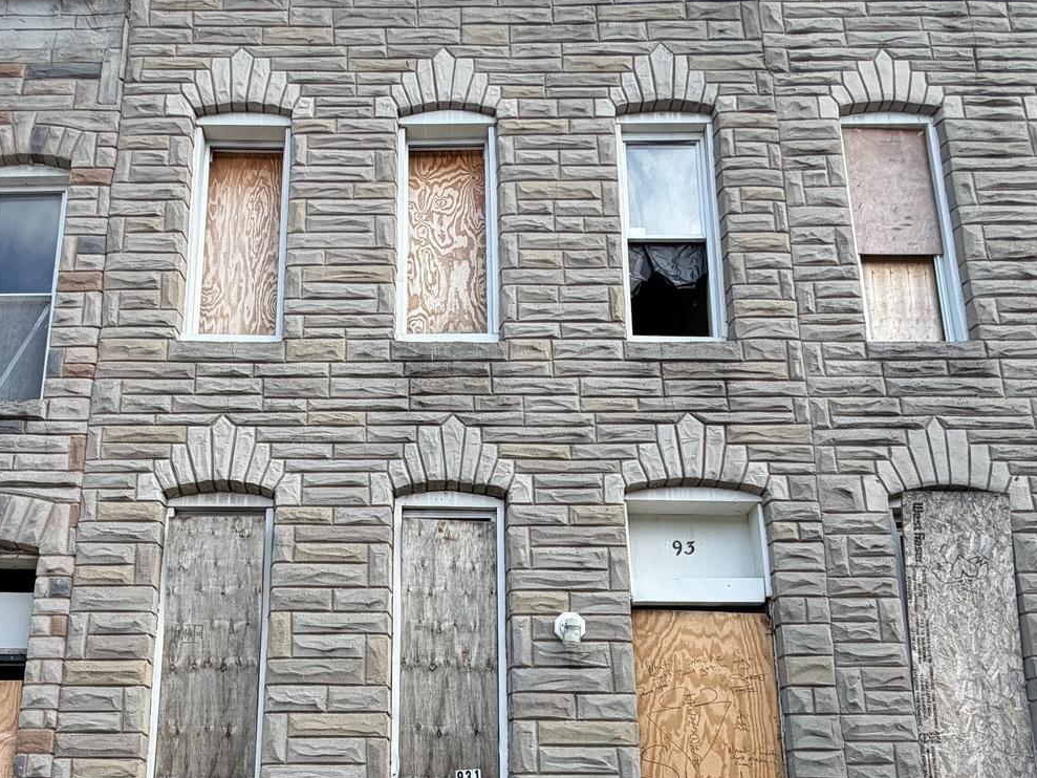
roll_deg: -0.5
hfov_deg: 61.0
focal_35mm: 29
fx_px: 869
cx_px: 405
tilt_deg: +12.8
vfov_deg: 43.8
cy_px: 707
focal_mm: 2.22
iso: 40
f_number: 2.2
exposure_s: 1/613
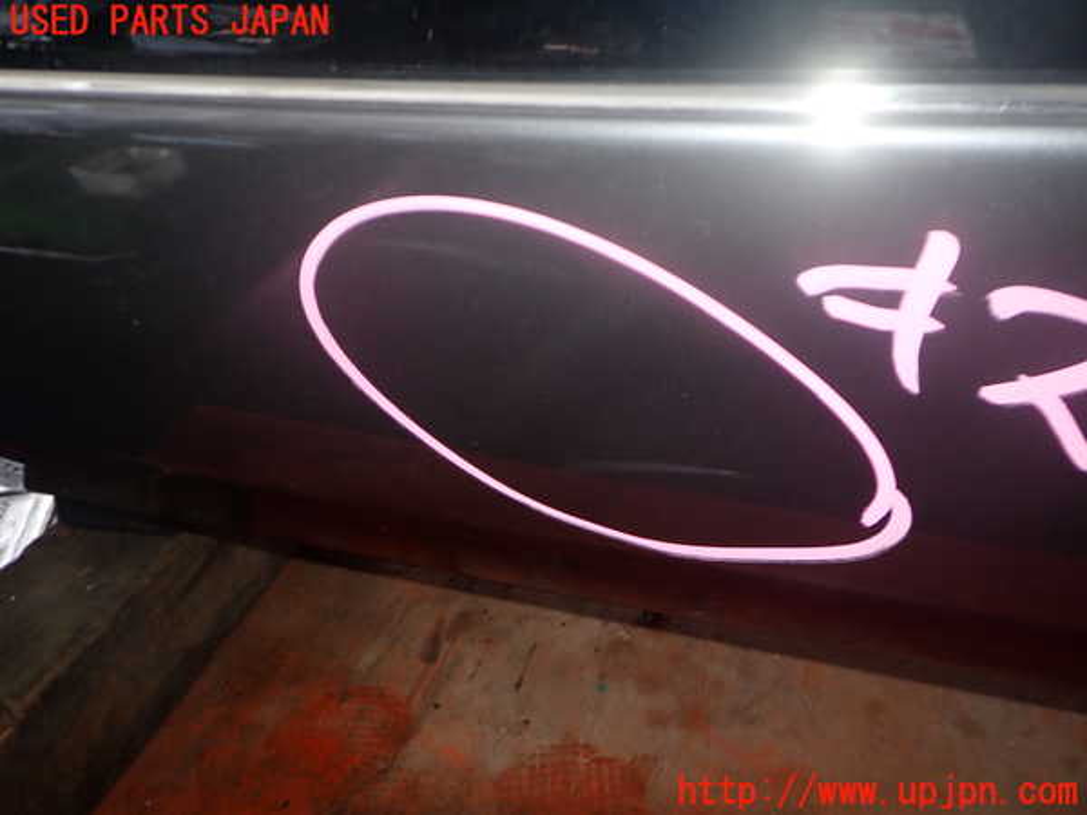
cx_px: 544
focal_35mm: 30
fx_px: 942
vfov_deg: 46.8
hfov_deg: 60.0
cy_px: 408
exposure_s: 1/30
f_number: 2.3
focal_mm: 5.4
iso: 200
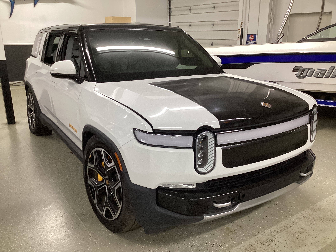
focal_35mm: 31
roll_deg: -0.6
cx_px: 168
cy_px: 126
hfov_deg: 58.4
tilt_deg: -17.8
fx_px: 301
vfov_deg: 45.4
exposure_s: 1/50
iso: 200
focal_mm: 3.3
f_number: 2.4
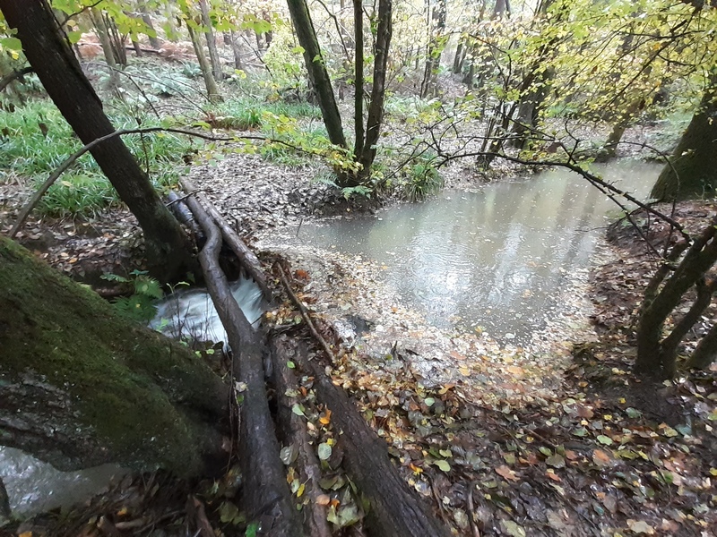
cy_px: 268
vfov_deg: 89.9
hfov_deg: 106.2
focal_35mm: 13
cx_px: 358
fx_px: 269
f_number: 2.2
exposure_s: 1/25
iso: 400
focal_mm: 1.13
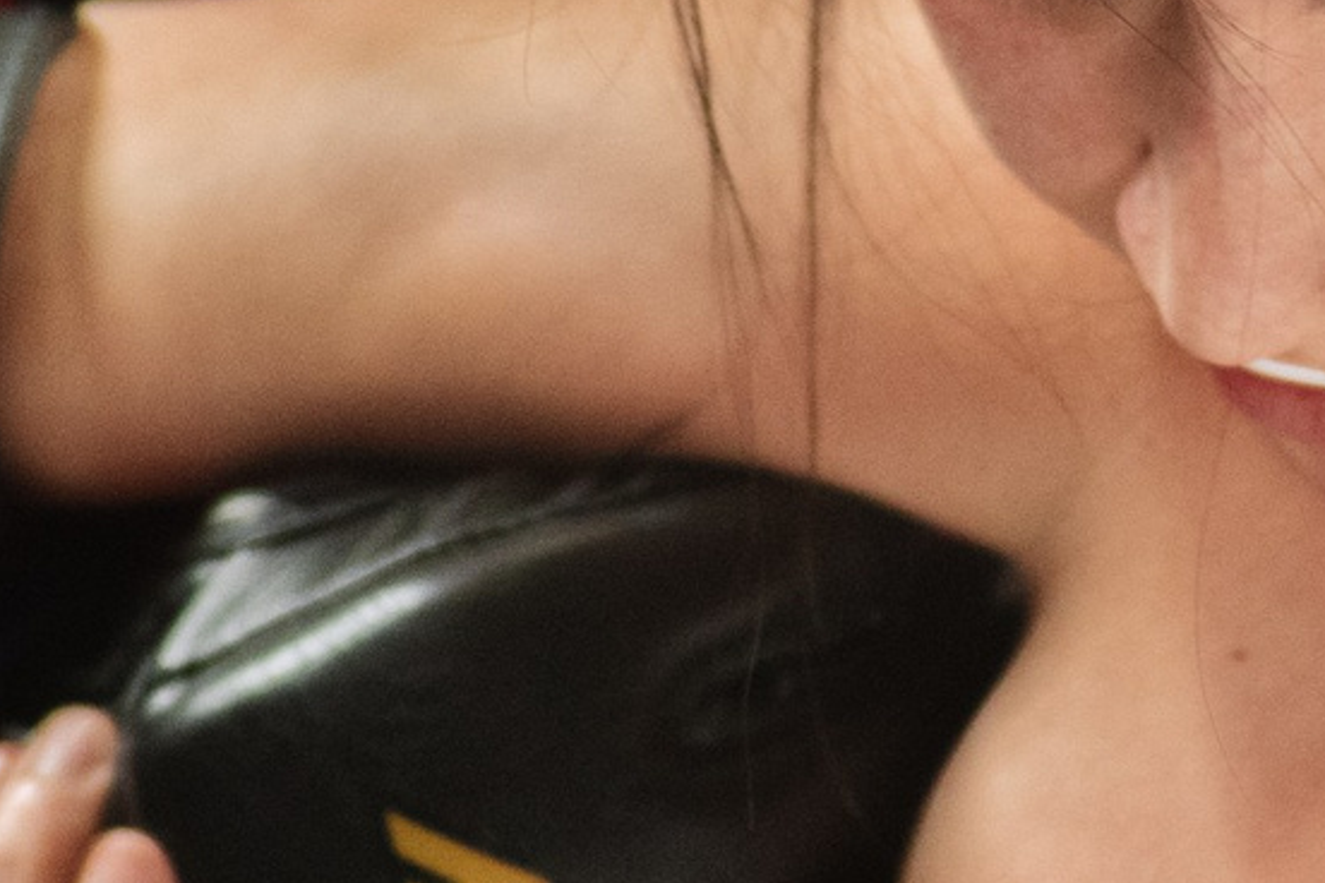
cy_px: 232
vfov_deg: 1.5
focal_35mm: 928
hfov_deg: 2.2
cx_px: 1303
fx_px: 34153
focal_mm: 200
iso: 2000
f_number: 4
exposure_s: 1/500
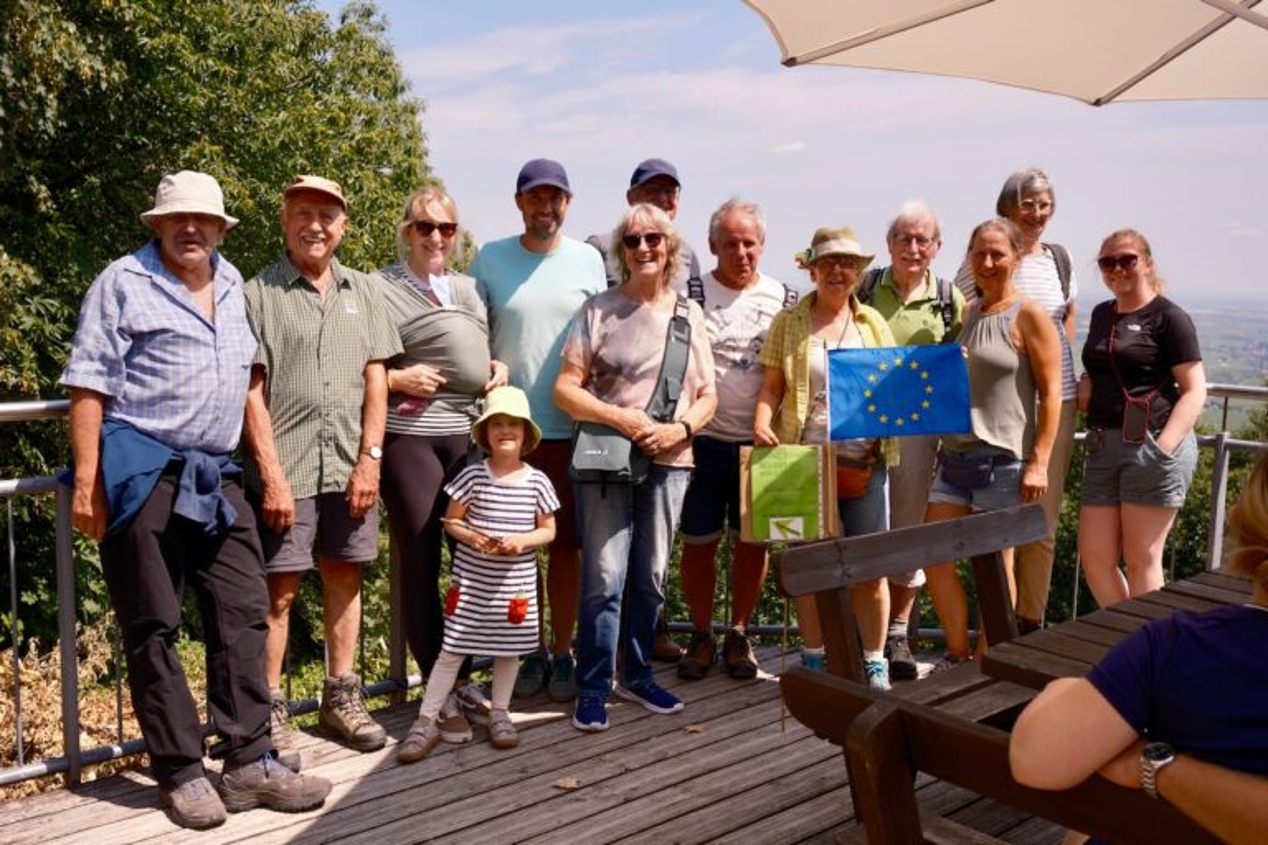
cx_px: 634
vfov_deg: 37.9
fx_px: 1233
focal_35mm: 35
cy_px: 422
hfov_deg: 54.4
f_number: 4
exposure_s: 1/1600
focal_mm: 23
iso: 250
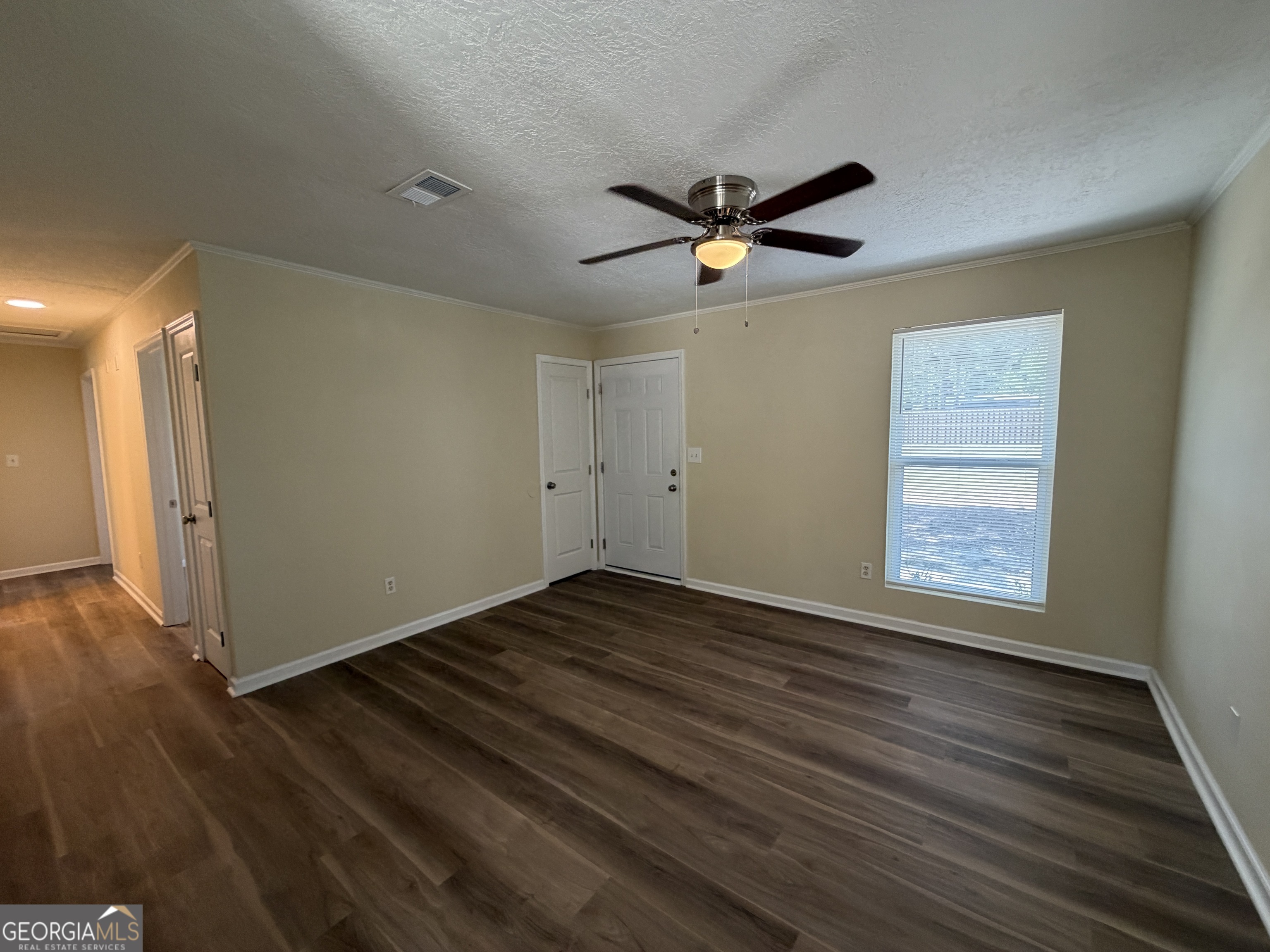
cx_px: 635
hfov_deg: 102.1
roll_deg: +1.3
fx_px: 514
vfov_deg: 85.7
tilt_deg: -6.4
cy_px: 476
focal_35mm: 14
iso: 320
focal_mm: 2.22
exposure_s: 1/120
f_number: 2.2
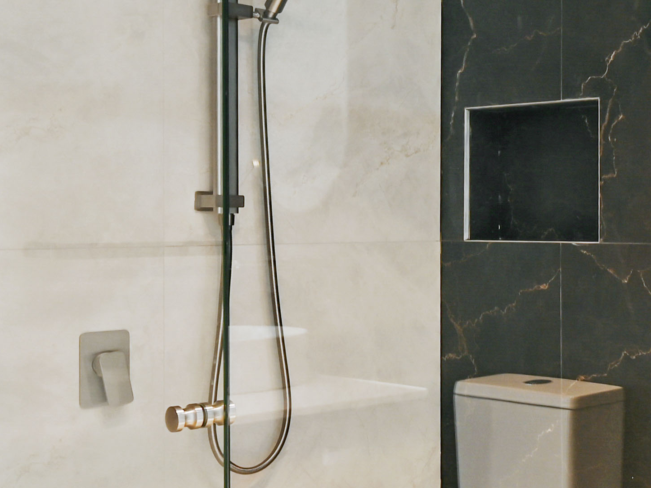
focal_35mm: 56
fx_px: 1053
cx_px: 986
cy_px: 299
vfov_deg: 26.0
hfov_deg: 25.5
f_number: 4.5
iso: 100
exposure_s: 1/30
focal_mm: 14
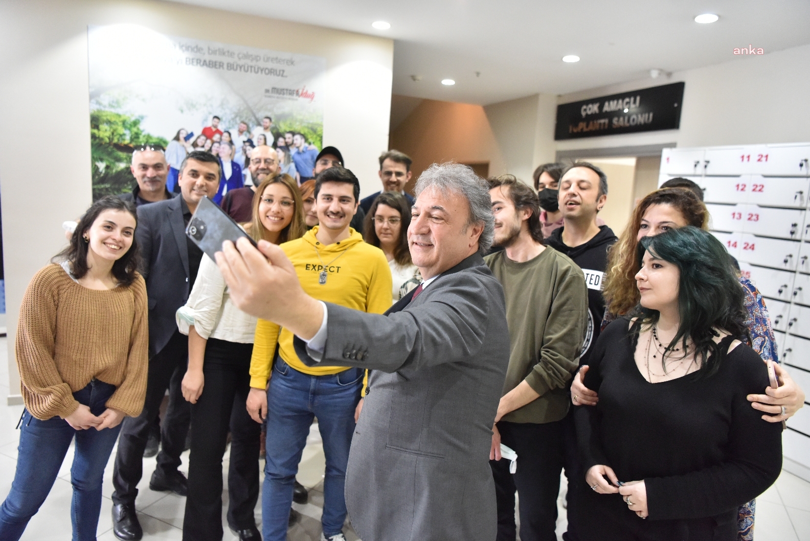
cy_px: 270
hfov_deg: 73.7
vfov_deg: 53.2
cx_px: 405
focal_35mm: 24
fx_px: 540
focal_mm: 24
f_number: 2.8
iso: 3200
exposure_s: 1/200
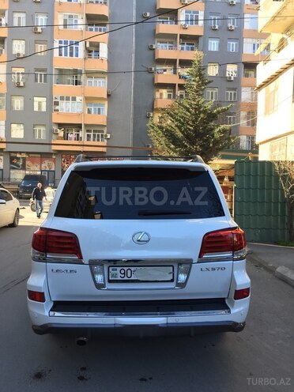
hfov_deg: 48.2
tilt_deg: -0.2
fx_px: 328
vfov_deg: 61.7
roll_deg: -1.1
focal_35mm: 29
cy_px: 196
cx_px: 147
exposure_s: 1/220
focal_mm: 4.15
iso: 32
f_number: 2.2
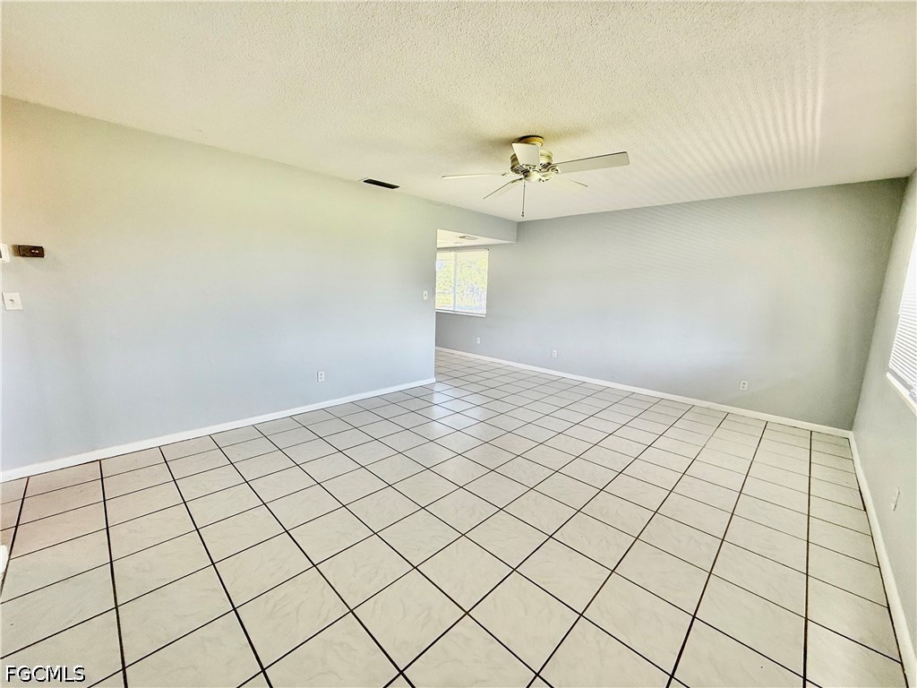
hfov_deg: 102.1
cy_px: 344
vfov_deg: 85.7
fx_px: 371
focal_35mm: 14
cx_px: 458
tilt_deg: -8.6
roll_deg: -1.7
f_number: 2.2
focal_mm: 2.22
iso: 80
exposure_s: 1/120
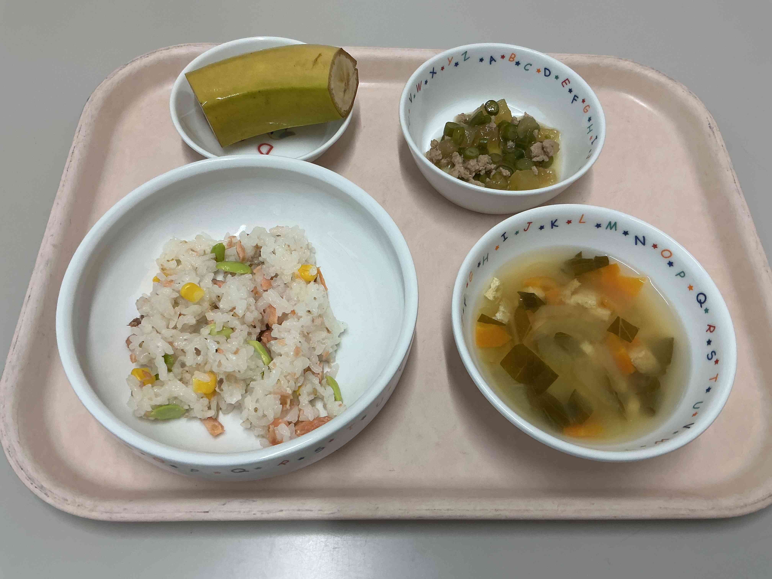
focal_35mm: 29
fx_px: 647
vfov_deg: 48.2
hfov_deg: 61.7
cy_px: 290
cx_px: 386
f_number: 1.8
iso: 50
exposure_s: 1/120
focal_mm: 3
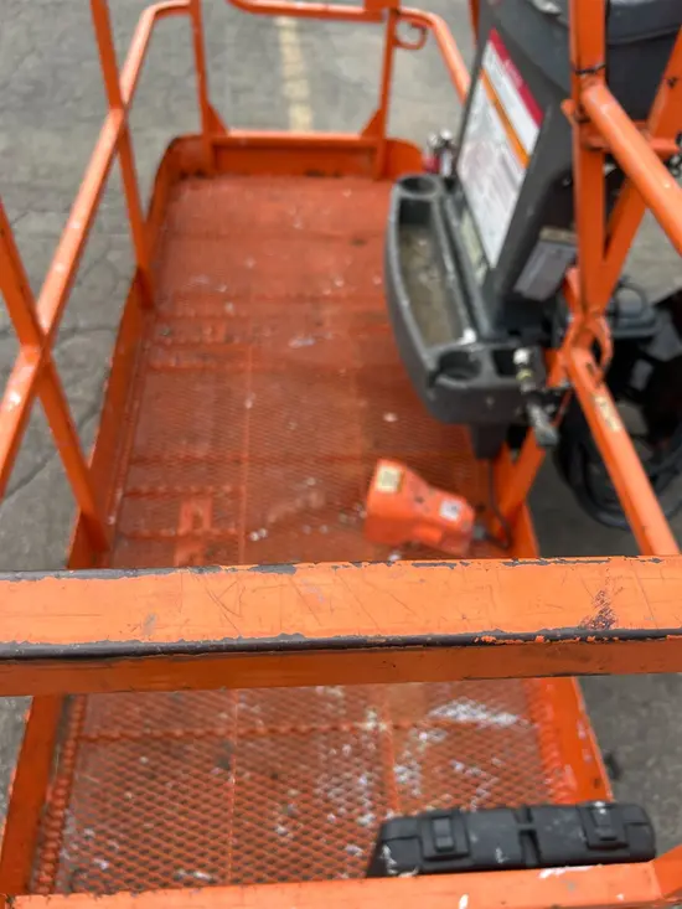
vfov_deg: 67.3
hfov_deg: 53.1
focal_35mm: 26
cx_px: 341
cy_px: 454
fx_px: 683
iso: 50
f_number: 1.5
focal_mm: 5.7
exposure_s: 1/1511
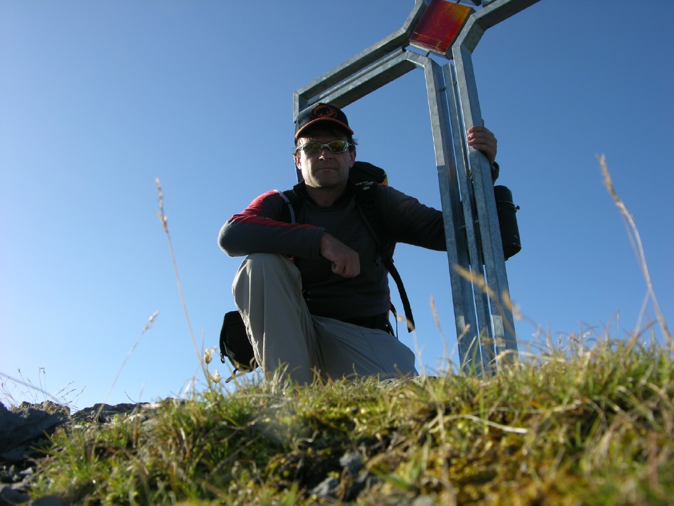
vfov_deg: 40.7
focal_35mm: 35
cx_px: 337
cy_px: 253
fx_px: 681
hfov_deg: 52.6
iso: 50
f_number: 6.3
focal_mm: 8.9
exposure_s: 1/185
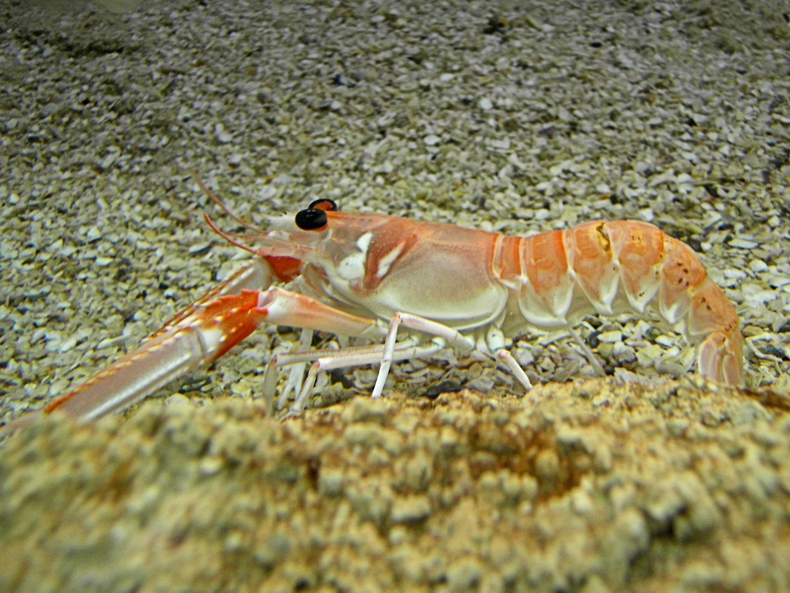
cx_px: 395
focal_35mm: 35
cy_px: 296
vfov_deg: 40.7
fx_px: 799
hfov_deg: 52.6
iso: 200
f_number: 2.8
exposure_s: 1/5.26
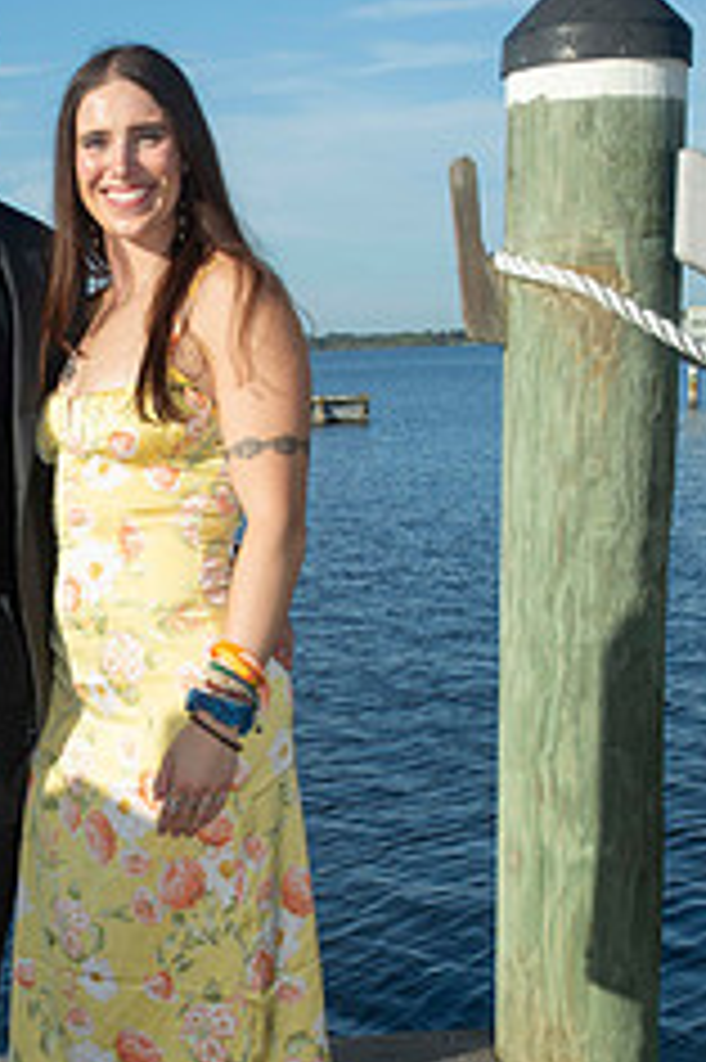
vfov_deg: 24.4
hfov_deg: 16.2
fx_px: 2445
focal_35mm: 83
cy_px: 711
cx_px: 61
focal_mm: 29
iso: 100
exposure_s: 1/200
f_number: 10
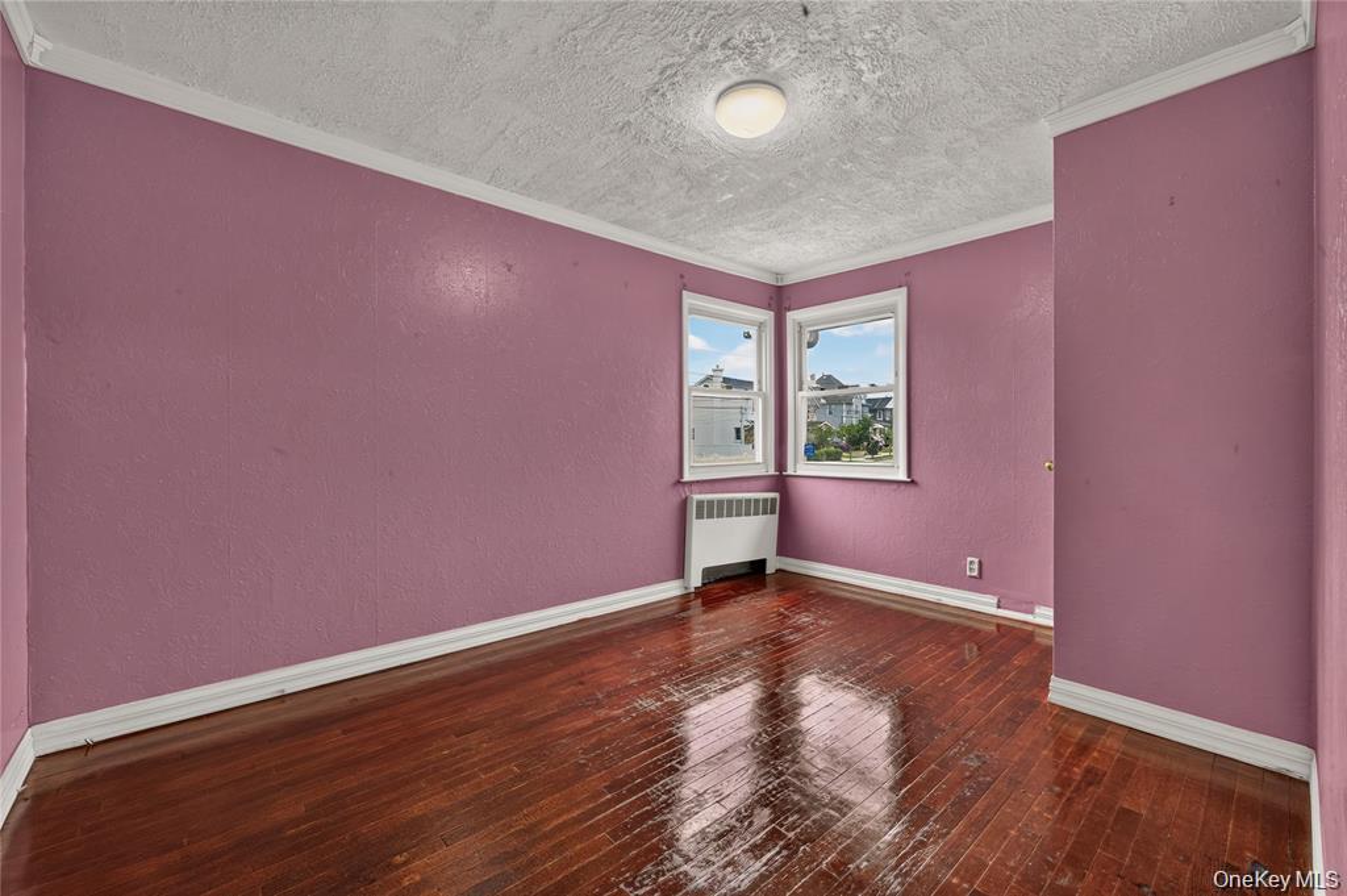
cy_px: 448
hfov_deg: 104.3
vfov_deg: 81.1
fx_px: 523
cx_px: 674
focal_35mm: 14
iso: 500
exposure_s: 1/3
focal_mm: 14
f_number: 20
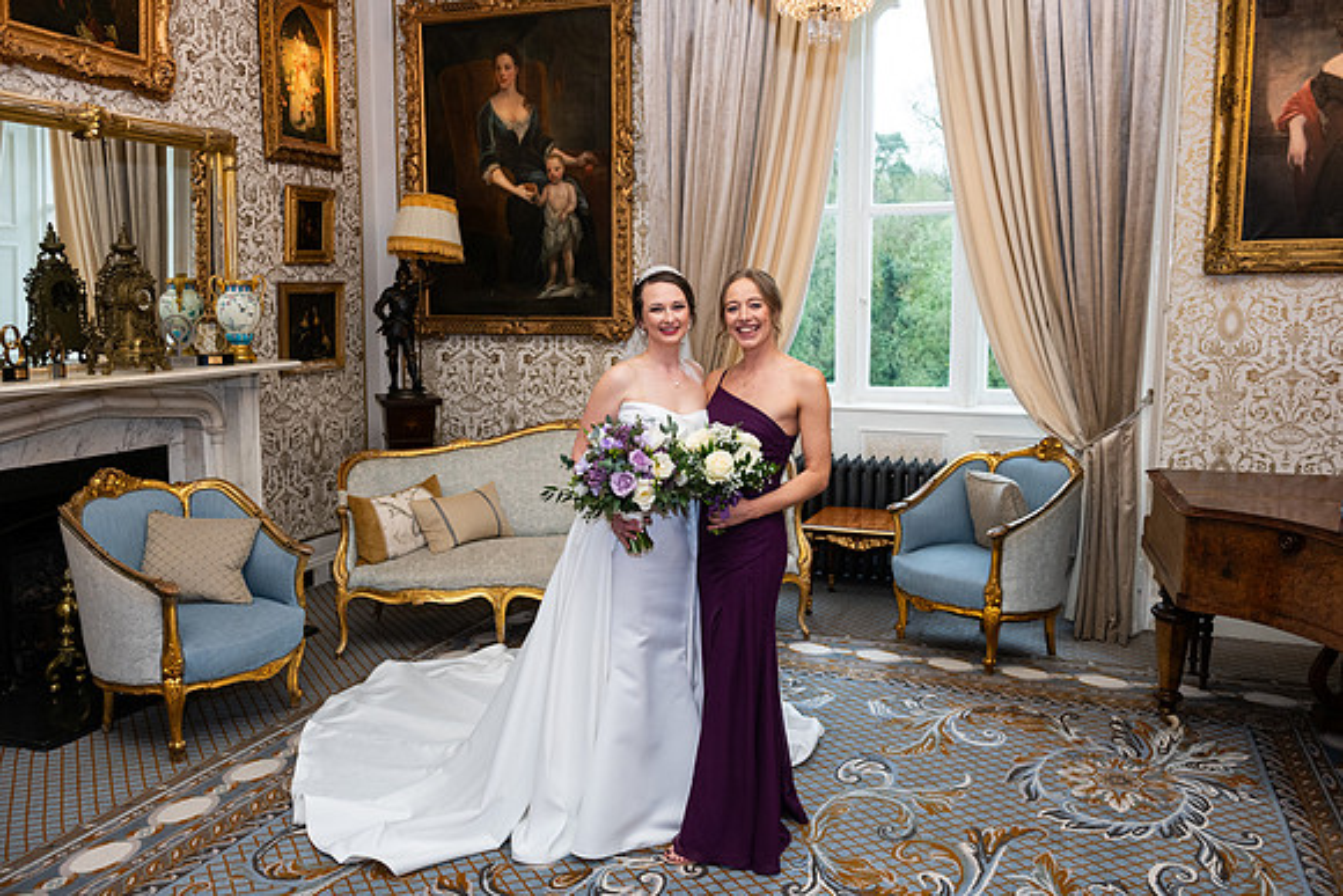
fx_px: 1157
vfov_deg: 42.3
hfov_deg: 60.3
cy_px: 448
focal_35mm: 31
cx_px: 672
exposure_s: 1/160
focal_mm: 31
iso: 500
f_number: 5
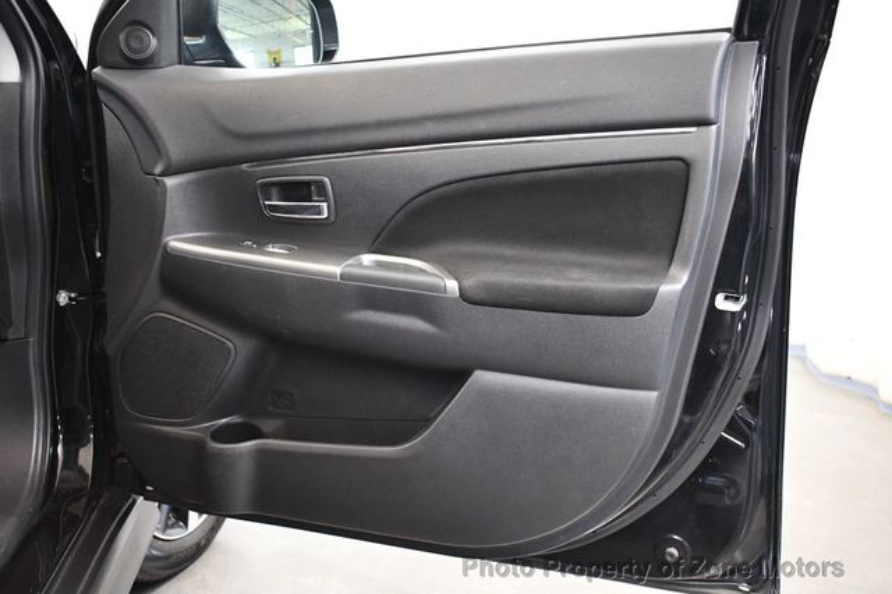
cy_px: 297
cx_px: 446
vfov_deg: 33.4
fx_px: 991
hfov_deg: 48.5
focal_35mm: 40
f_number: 4
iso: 5600
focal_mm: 27
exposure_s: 1/60
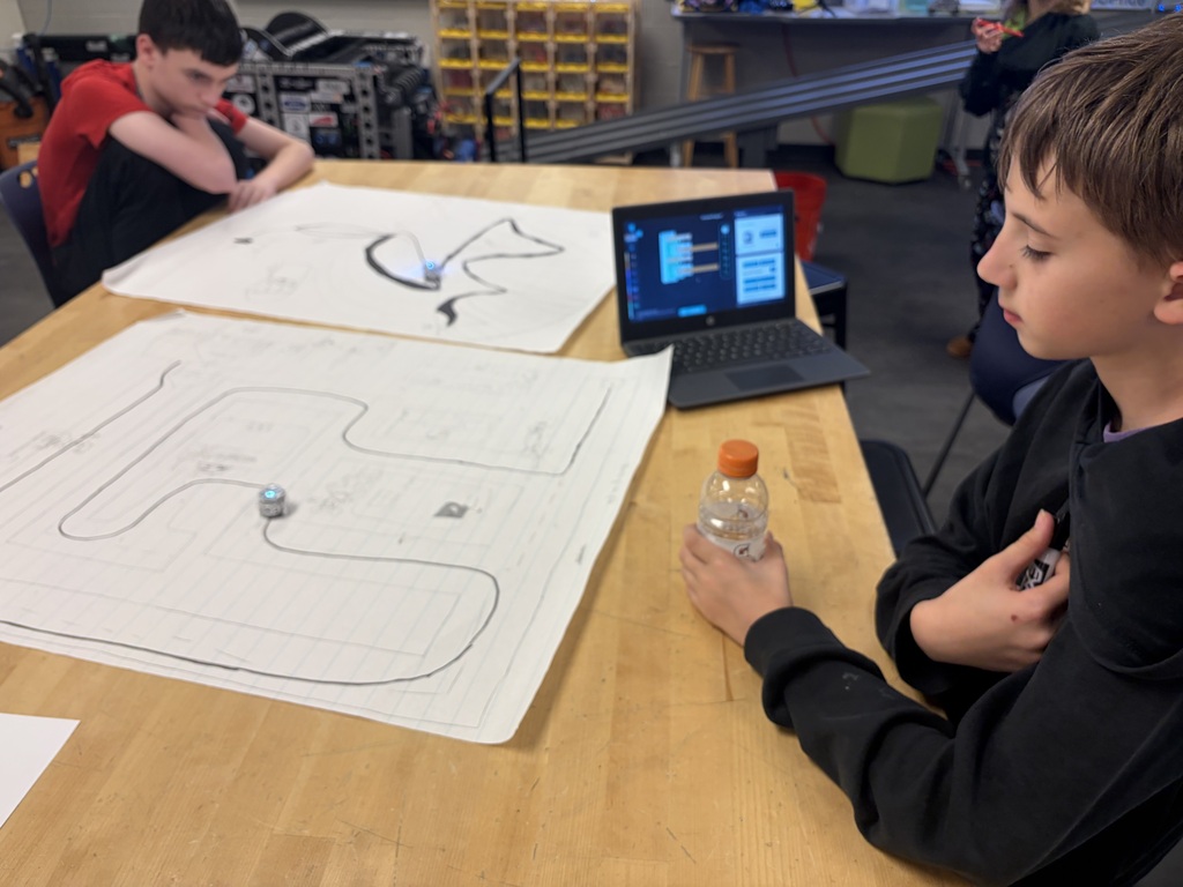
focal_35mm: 26
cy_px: 444
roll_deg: -0.3
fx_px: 889
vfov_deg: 53.1
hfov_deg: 67.3
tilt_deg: -31.7
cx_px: 592
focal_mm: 5.96
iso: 80
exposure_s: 1/120
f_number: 1.6
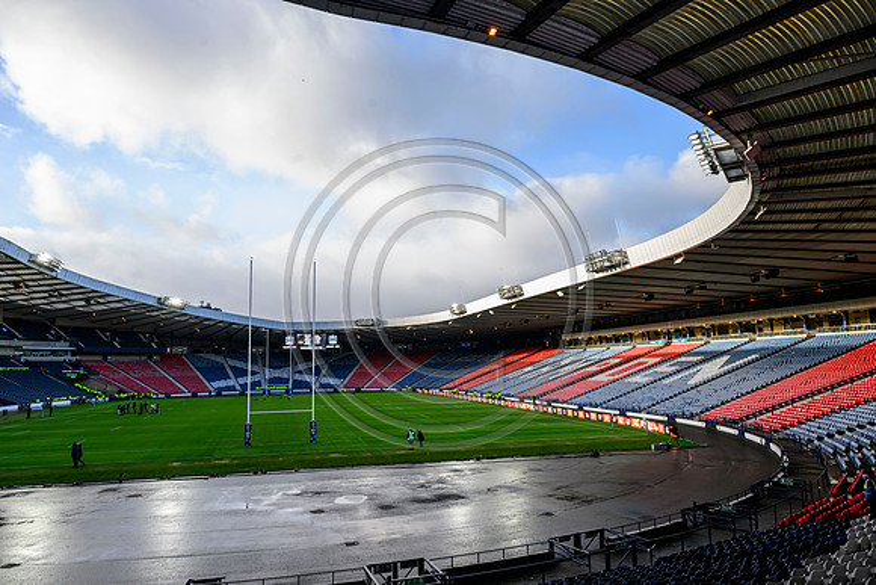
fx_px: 584
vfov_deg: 53.2
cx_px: 438
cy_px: 292
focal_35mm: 24
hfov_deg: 73.7
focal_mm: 24
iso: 1000
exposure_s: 1/500
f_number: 7.1
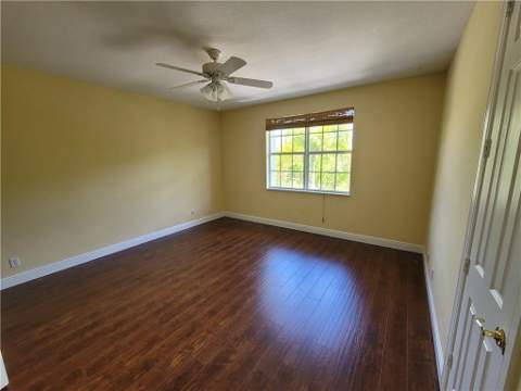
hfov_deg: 106.2
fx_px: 196
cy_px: 196
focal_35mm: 13
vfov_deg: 89.9
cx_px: 260
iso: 125
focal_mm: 2.2
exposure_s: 1/60
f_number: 2.2
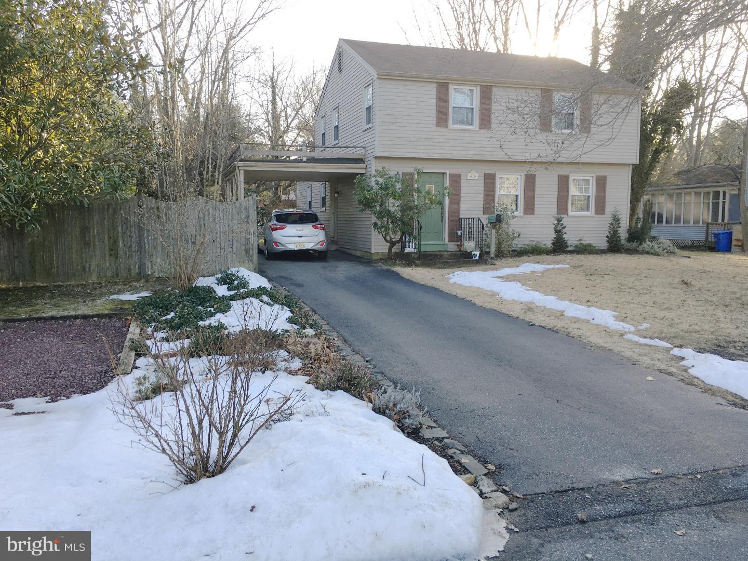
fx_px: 627
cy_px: 280
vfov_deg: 48.2
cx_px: 374
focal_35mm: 29
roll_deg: -0.3
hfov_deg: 61.7
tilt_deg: -6.6
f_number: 2.2
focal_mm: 4.15
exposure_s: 1/169
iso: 25
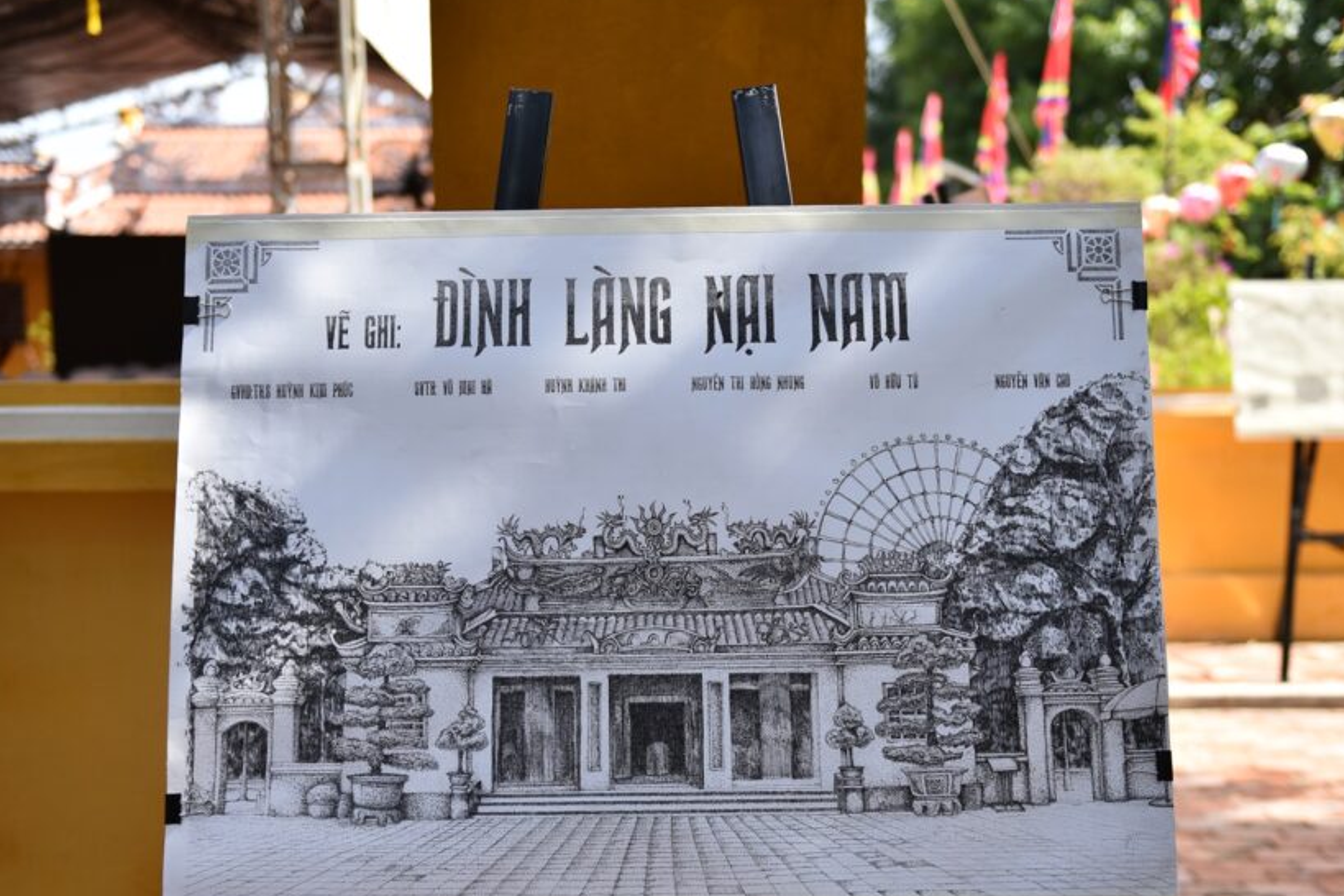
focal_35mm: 45
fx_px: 1680
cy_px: 537
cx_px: 670
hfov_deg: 43.6
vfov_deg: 29.8
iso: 250
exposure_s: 1/1600
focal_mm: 36
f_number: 2.8
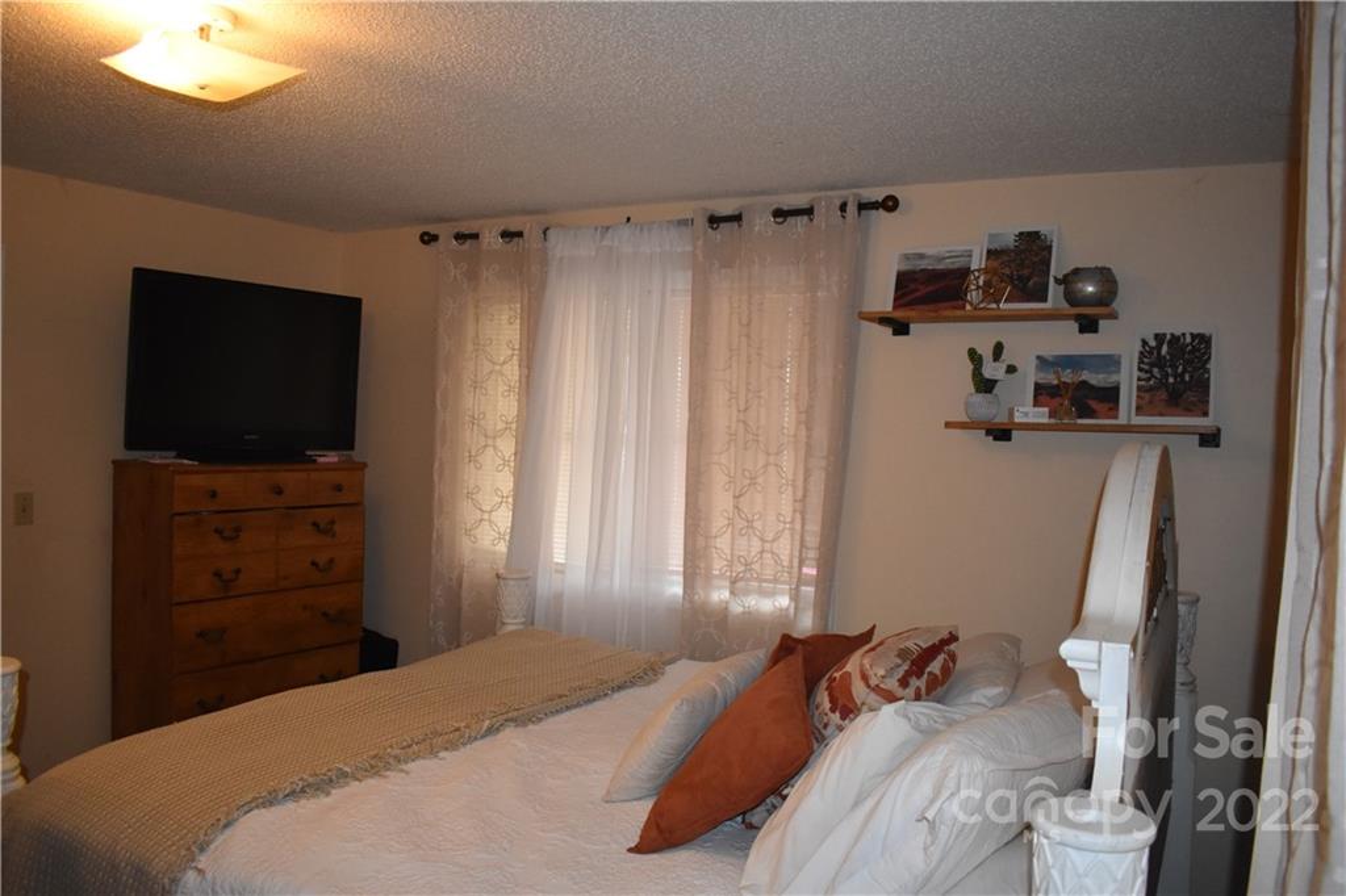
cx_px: 673
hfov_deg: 67.4
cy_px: 448
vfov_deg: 47.9
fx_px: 1009
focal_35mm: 27
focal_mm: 18
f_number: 3.5
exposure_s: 1/60
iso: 2200
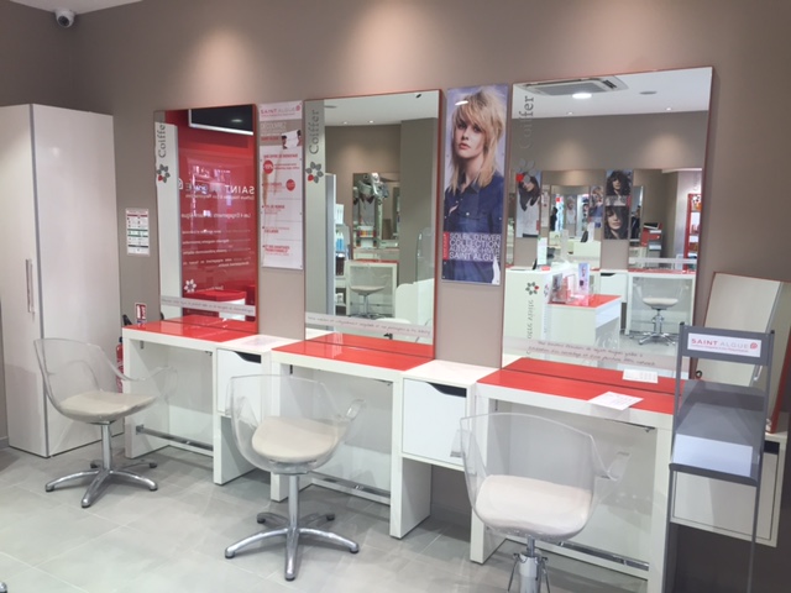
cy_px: 296
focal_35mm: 29
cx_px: 396
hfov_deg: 61.7
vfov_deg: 48.2
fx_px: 663
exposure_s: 1/33
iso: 32
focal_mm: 4.15
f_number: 2.2
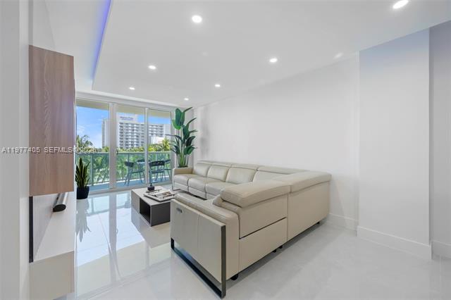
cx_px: 226
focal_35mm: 14
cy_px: 150
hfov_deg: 104.3
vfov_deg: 81.1
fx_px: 175
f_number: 8
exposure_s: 1/6
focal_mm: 14
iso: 100
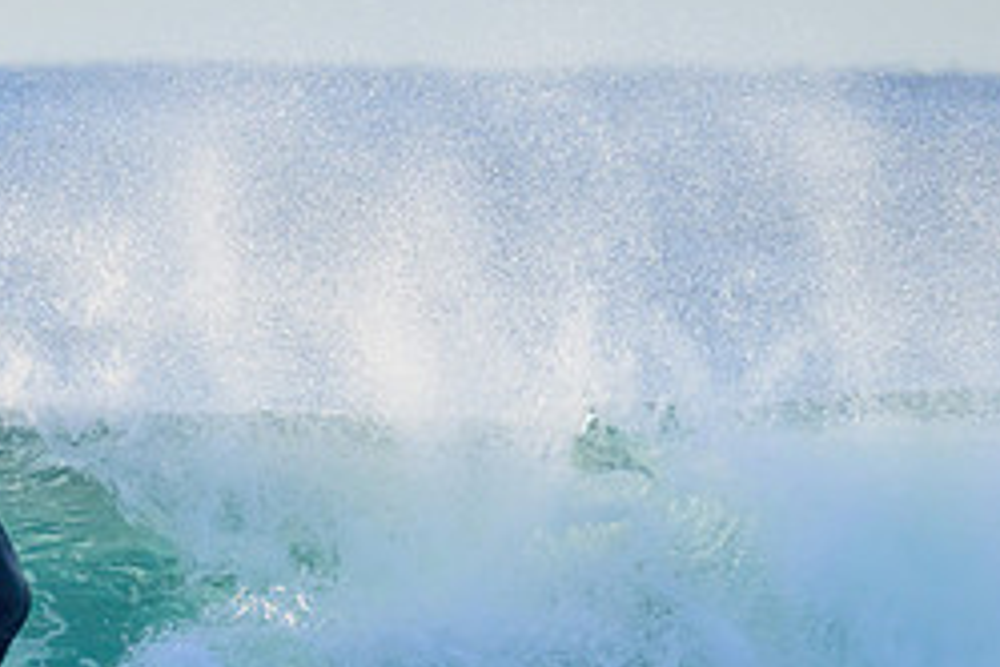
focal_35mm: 1414
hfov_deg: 1.5
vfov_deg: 1.0
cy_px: 712
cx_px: 85
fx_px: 39275
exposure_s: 1/2000
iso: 2800
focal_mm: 590
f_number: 11
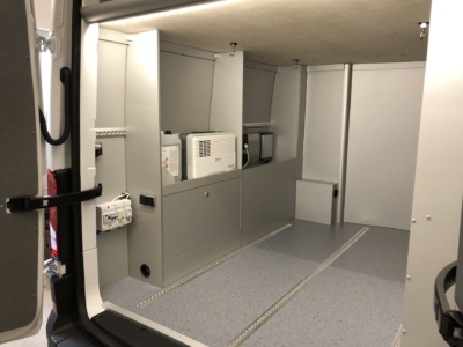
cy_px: 174
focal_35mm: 28
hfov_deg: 63.4
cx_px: 232
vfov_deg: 49.7
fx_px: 375
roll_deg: +0.1
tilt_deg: -8.8
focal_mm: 4
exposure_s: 1/20
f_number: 1.8
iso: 40
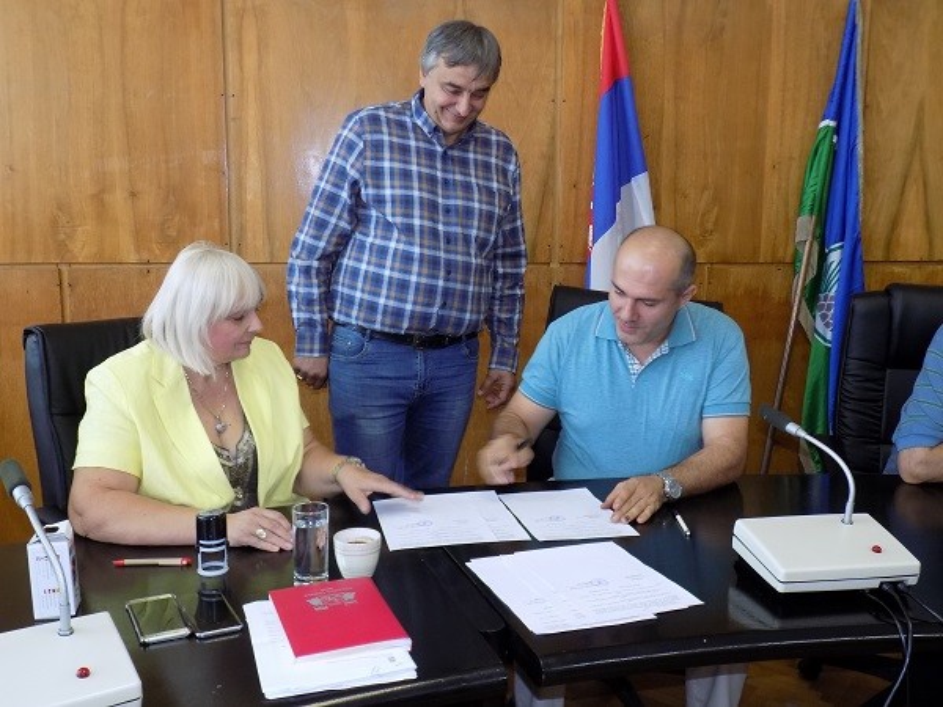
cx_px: 472
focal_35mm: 34
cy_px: 354
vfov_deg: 41.8
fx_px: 926
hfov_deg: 54.0
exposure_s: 1/30
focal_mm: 6.1
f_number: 3.4
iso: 180
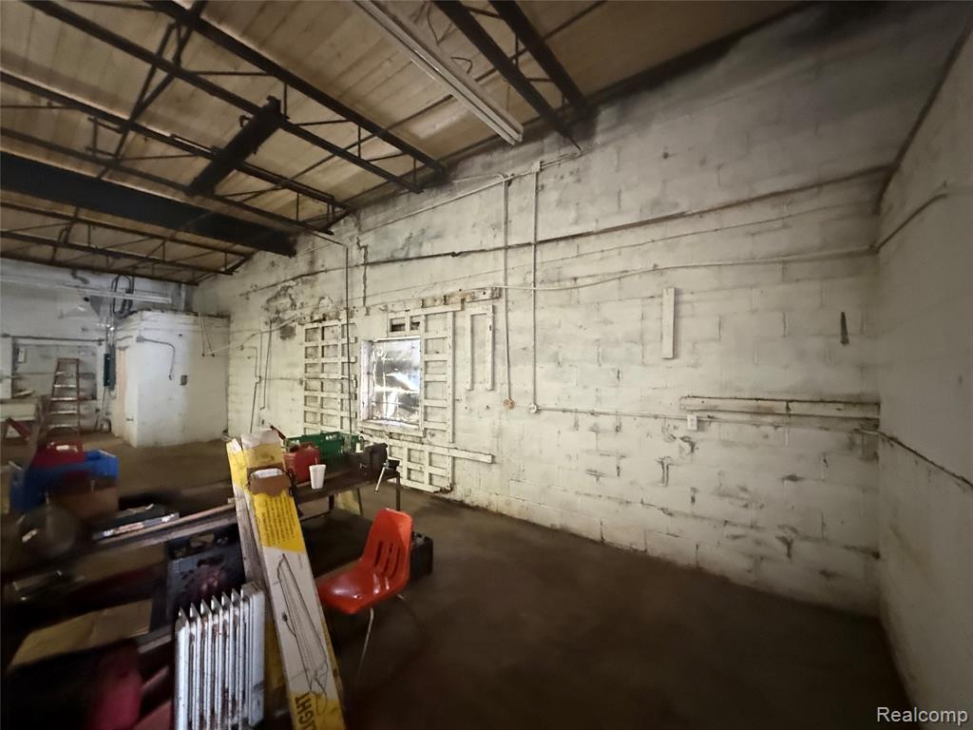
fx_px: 394
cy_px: 365
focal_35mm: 14
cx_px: 486
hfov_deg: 102.1
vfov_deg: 85.7
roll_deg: +0.1
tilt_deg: +1.4
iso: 1250
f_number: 2.2
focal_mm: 2.22
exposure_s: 1/40
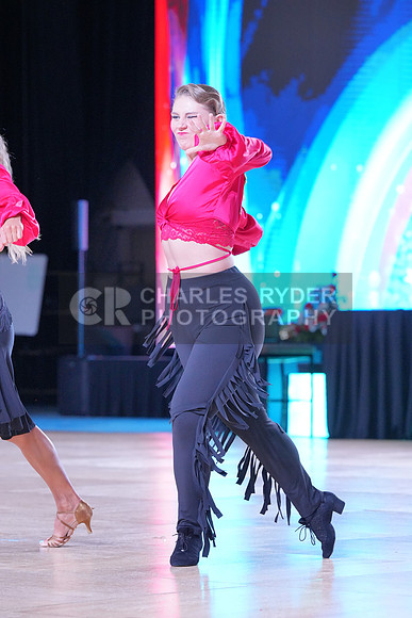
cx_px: 206
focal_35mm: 168
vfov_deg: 12.2
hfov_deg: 8.2
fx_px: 2882
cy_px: 309
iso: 4000
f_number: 5.6
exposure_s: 1/400
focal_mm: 168
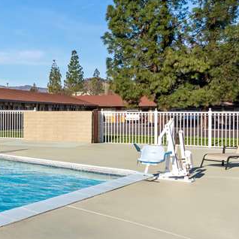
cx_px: -141
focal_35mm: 52
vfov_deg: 32.8
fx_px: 406
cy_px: 106
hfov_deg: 24.0
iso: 200
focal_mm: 19
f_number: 8
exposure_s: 1/640
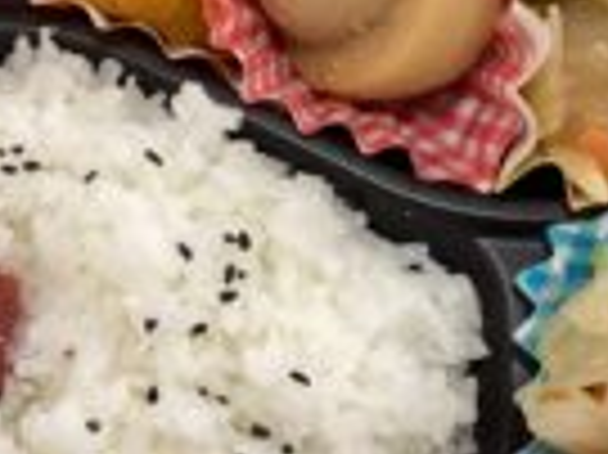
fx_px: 1509
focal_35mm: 86
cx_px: 209
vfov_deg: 17.1
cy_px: 155
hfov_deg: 22.7
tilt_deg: -69.3
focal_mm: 3.3
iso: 250
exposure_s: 1/40
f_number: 2.4
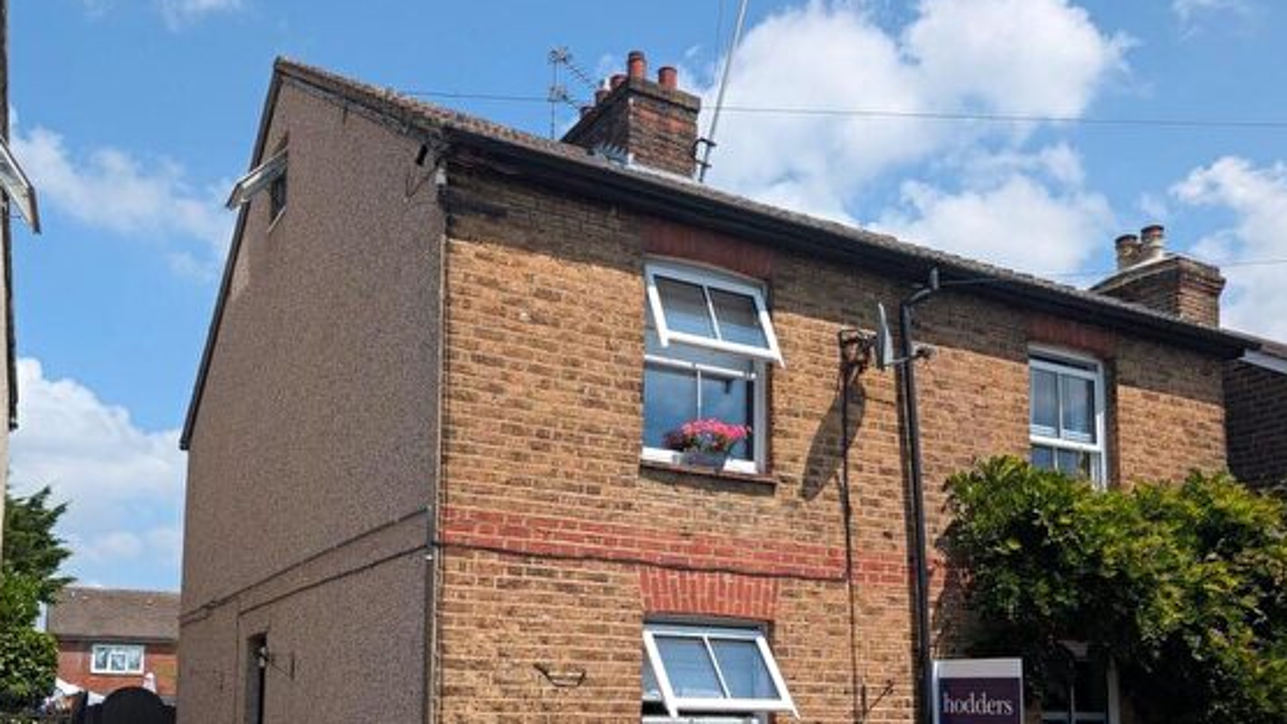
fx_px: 1126
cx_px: 598
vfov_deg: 34.3
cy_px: 600
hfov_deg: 59.4
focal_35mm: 33
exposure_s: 1/1825
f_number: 1.7
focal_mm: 4.53
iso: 32
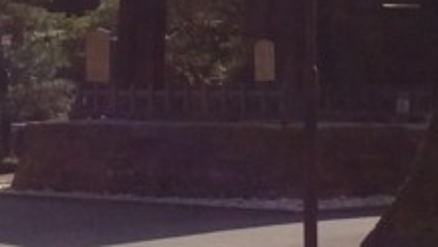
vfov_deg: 7.3
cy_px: -142
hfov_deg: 13.1
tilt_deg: +7.3
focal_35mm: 164
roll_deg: +0.2
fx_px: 1904
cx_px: 243
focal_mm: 3.3
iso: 32
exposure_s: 1/1634
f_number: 2.4
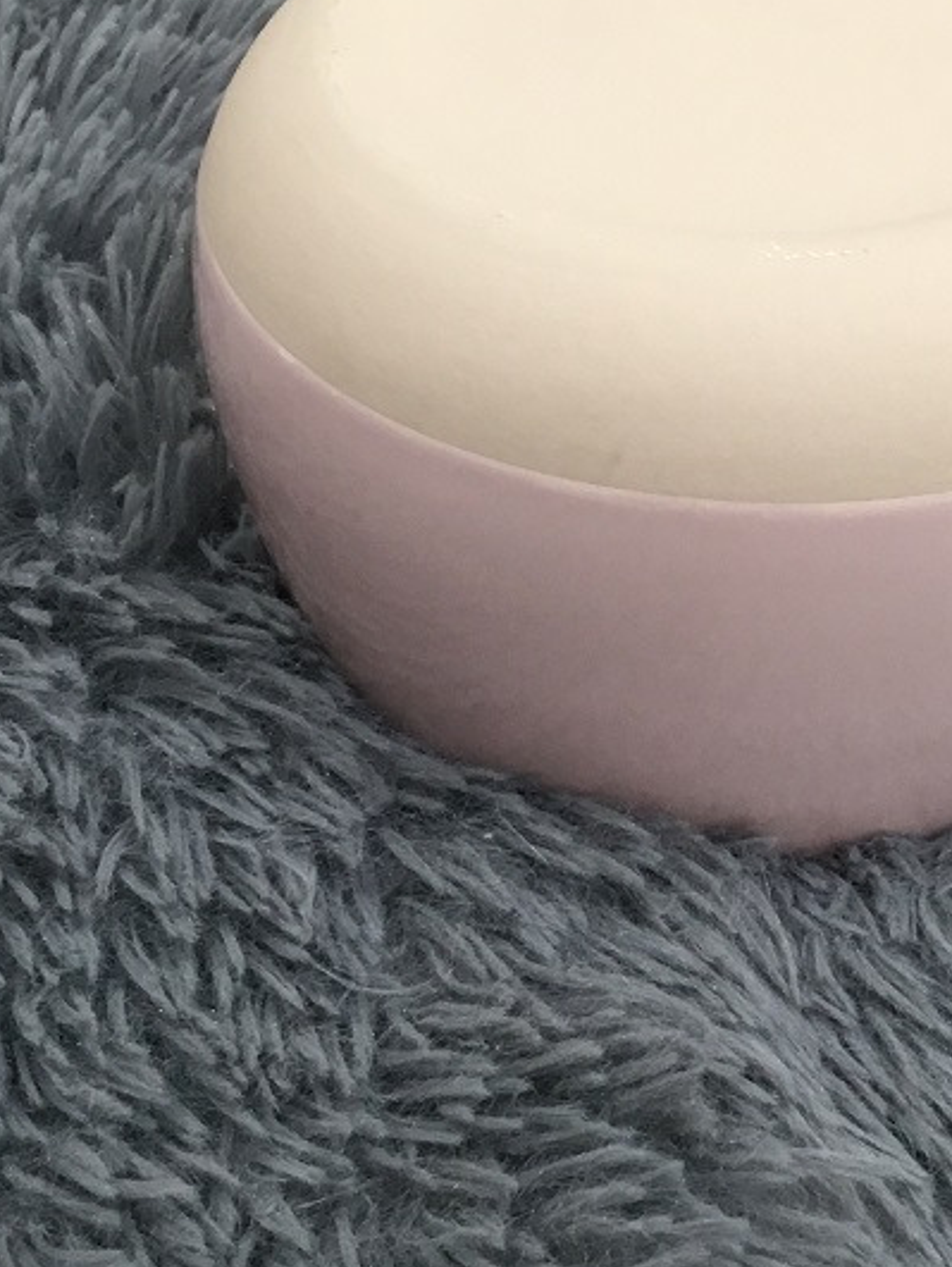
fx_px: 2564
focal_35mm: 70
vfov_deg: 27.6
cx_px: 737
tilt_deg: -39.4
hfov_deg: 20.8
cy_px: 439
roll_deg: -0.6
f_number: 2.4
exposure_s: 1/33
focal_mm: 3.3
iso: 100
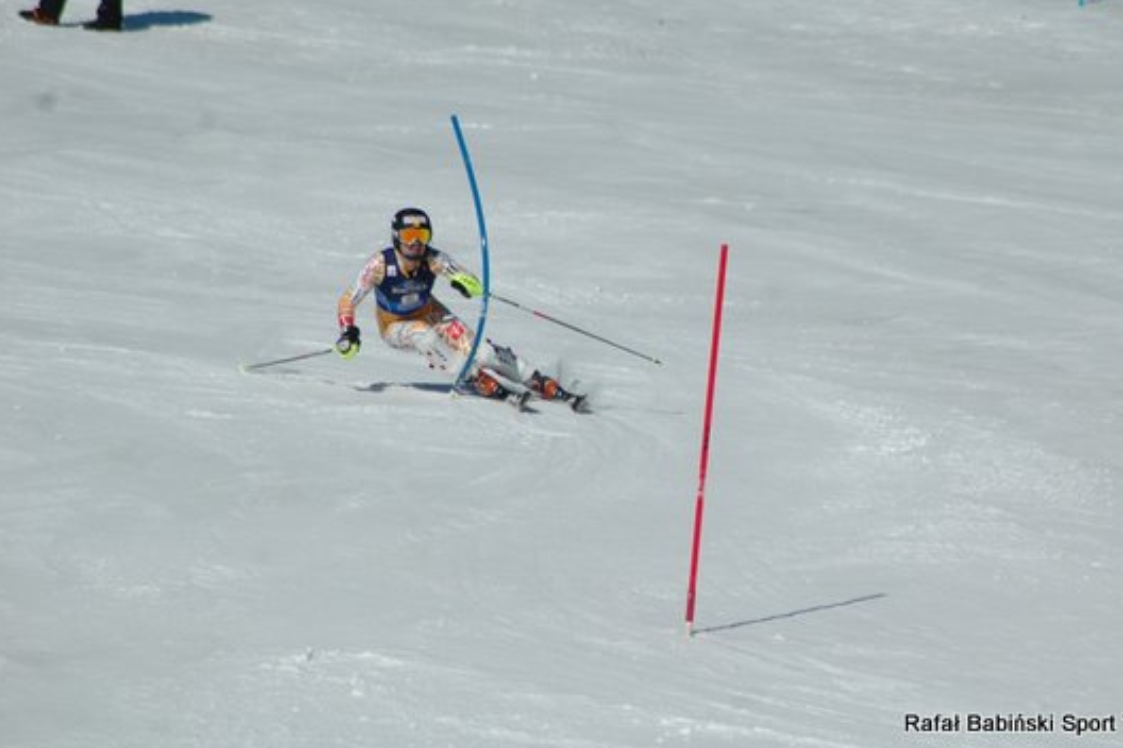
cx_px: 670
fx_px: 17000
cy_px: 313
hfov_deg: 3.8
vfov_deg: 2.5
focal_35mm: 545
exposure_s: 1/2500
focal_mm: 300
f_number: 6.3
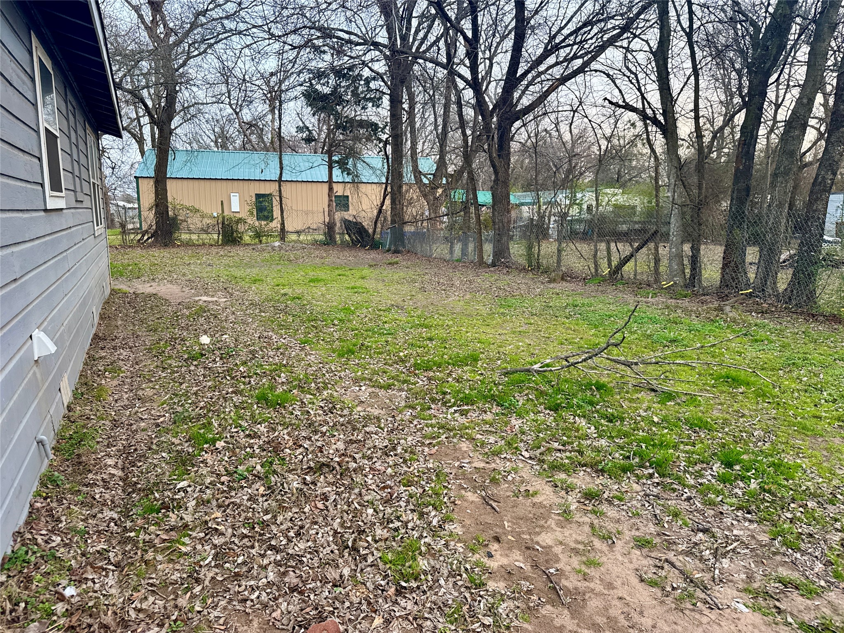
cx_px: 422
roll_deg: -0.1
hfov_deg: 71.6
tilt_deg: -8.8
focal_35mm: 24
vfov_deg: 56.8
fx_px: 585
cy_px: 316
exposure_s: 1/105
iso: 200
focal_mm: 6.76
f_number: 1.78
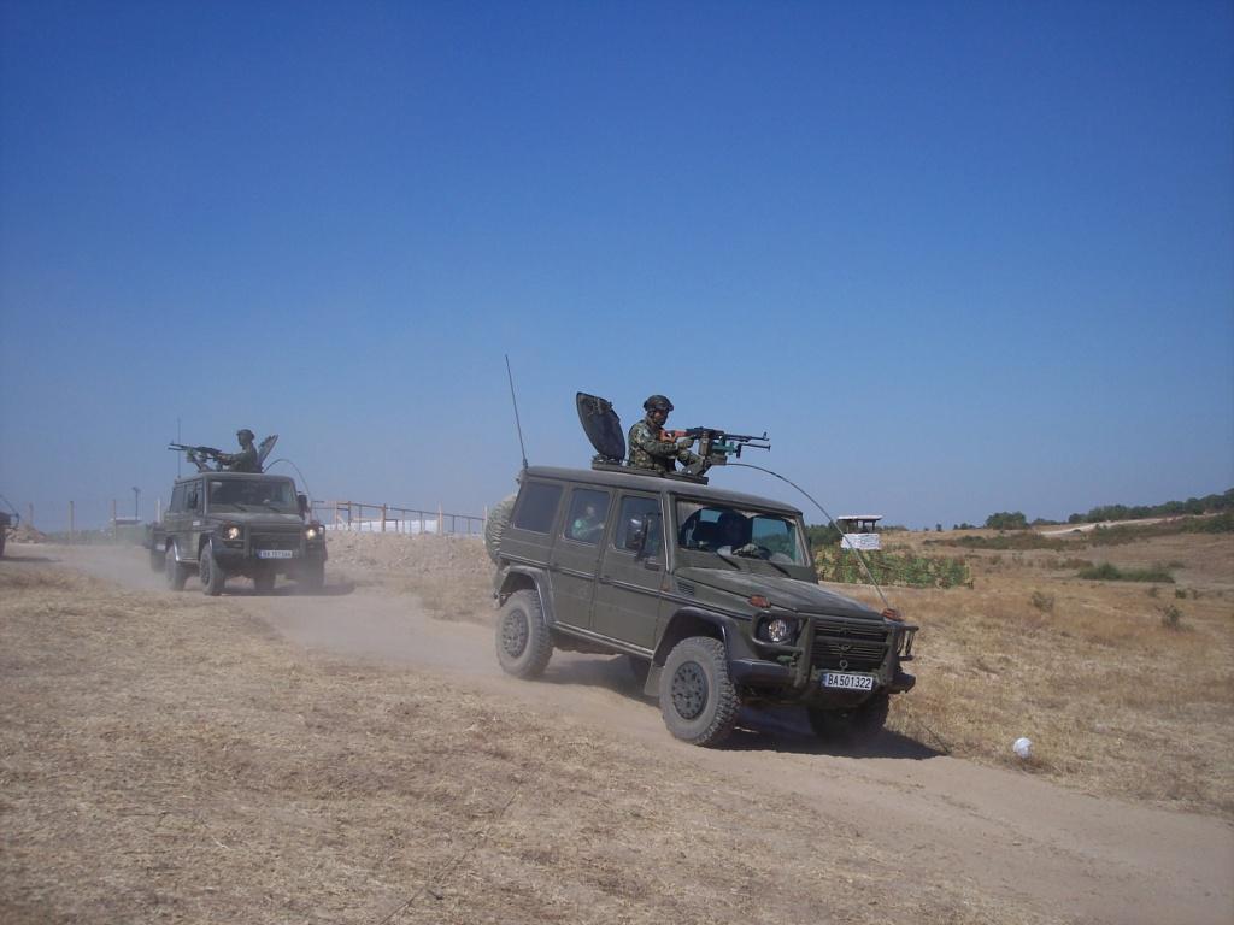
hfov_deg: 47.9
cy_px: 462
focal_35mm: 39
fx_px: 1390
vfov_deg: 36.8
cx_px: 617
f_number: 5.6
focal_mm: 8
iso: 100
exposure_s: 1/750
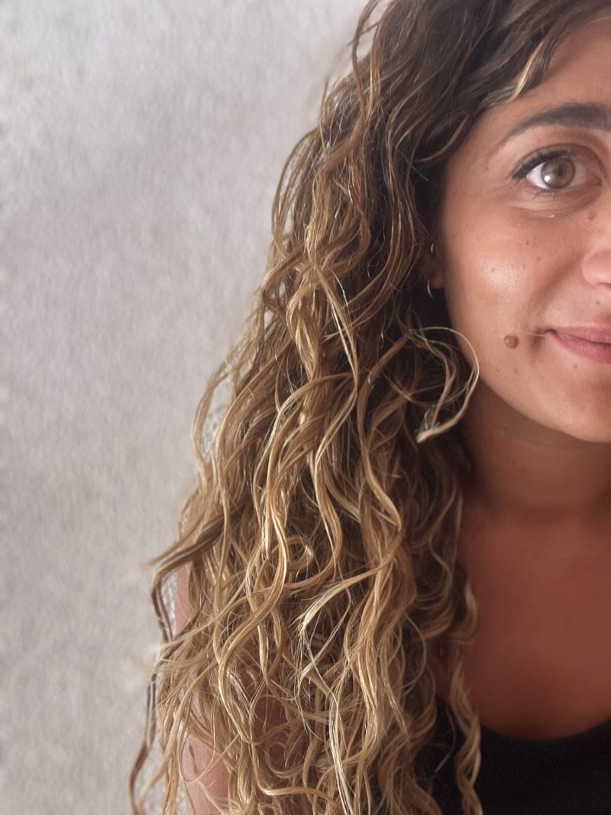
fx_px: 706
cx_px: 306
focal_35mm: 30
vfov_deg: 60.0
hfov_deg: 46.8
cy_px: 408
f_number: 2.2
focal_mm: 2.71
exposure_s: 1/60
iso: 160
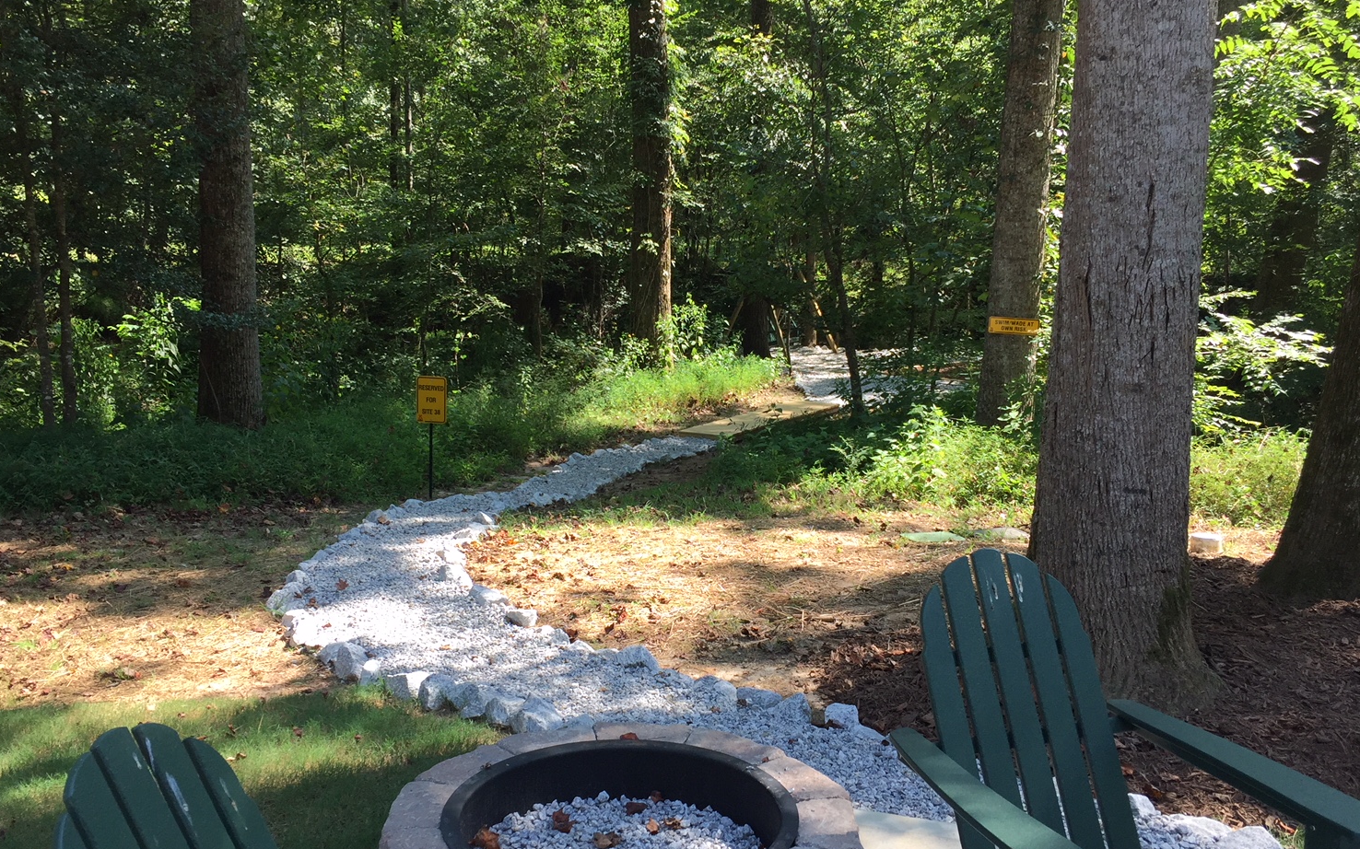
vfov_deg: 37.3
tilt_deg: -9.6
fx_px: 1260
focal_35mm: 34
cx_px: 623
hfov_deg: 56.6
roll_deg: +0.2
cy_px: 424
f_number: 2.2
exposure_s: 1/306
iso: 32
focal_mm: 4.15
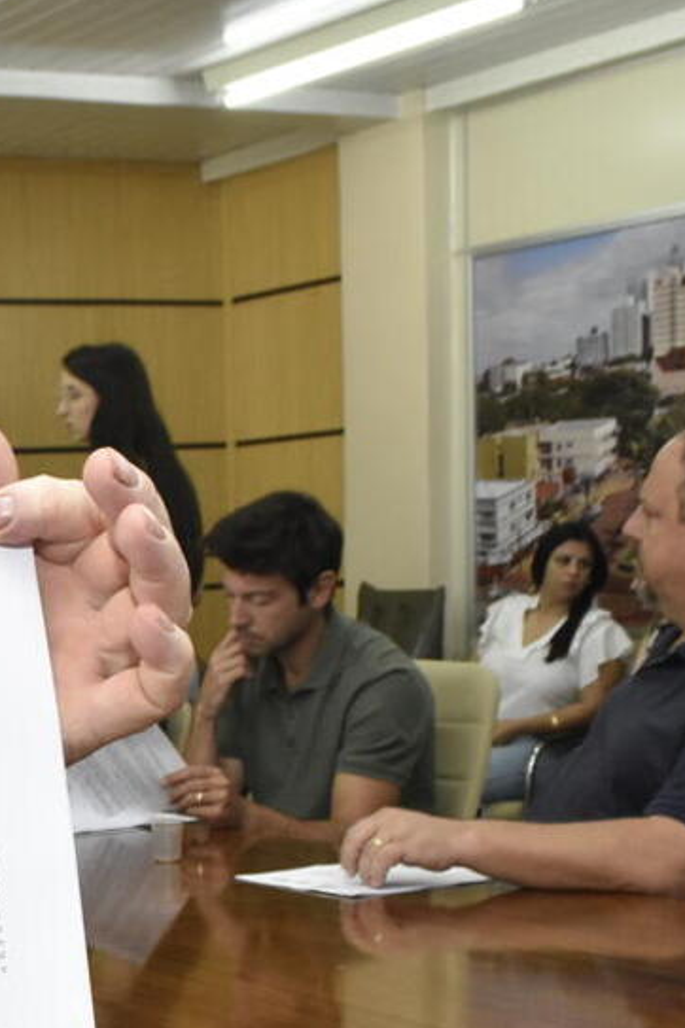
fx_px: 1912
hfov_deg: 18.0
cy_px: 812
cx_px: -354
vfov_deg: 29.4
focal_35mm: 67
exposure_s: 1/60
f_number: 8
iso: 2000
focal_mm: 18
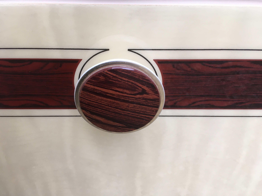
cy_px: 98
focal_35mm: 29
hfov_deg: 61.7
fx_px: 219
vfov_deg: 48.2
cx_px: 131
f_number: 2.2
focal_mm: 4.15
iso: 50
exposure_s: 1/30
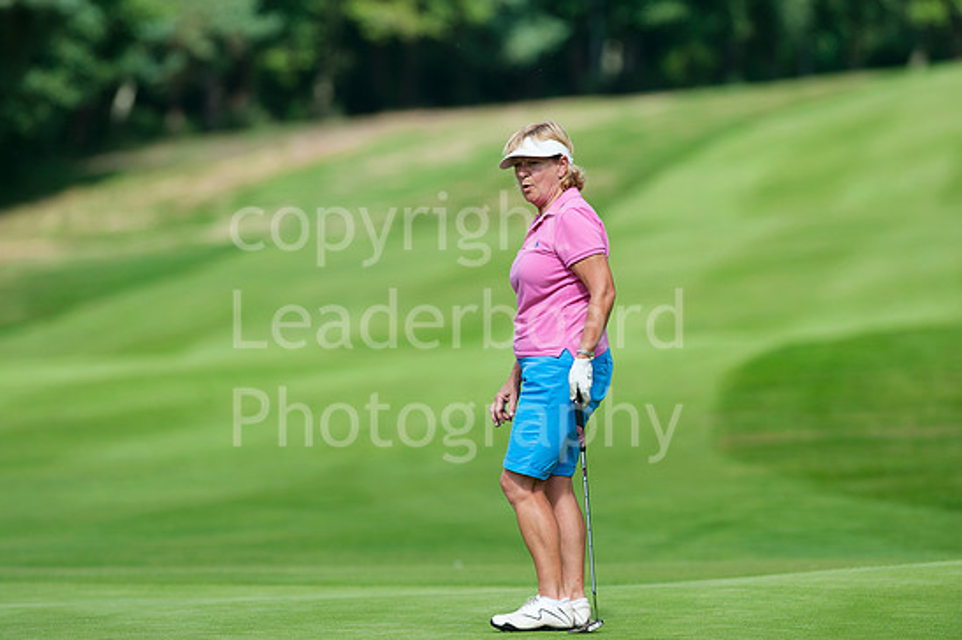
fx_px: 8492
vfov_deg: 4.3
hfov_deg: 6.5
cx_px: 461
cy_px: 336
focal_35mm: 318
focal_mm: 300
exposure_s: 1/1250
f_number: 5.6
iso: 200
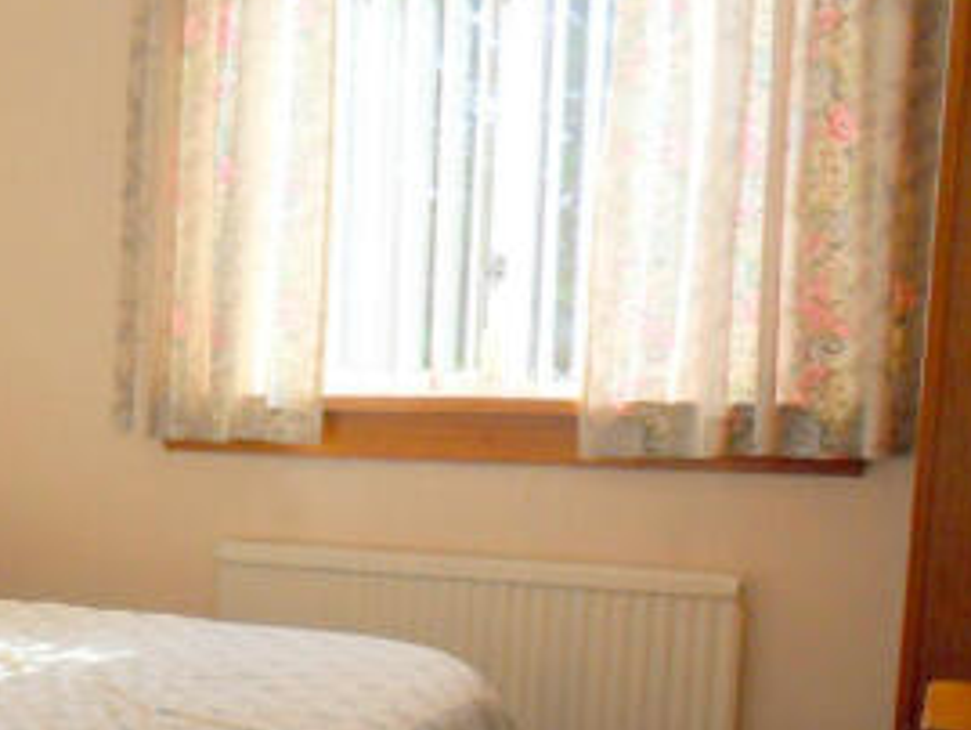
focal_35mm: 52
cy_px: 598
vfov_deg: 27.4
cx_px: 81
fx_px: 1459
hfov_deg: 34.6
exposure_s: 1/125
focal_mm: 4.2
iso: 80
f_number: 3.3
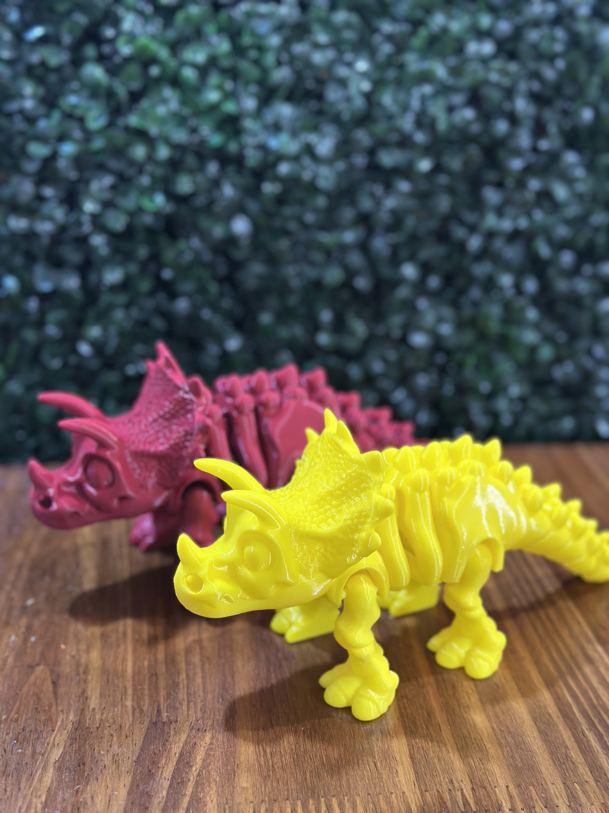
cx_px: 304
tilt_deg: -22.3
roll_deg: -1.7
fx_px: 1126
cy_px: 406
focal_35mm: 48
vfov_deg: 39.7
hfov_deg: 30.3
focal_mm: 6.86
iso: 250
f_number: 1.78
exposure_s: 1/33
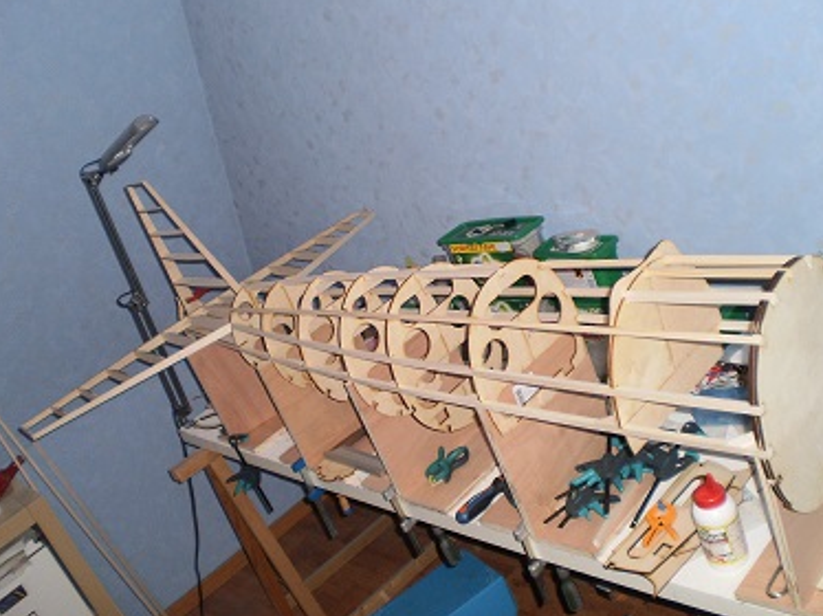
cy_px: 306
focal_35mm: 37
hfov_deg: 50.2
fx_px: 879
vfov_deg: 38.6
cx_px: 412
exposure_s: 1/30
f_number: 3.1
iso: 125
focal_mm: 6.3
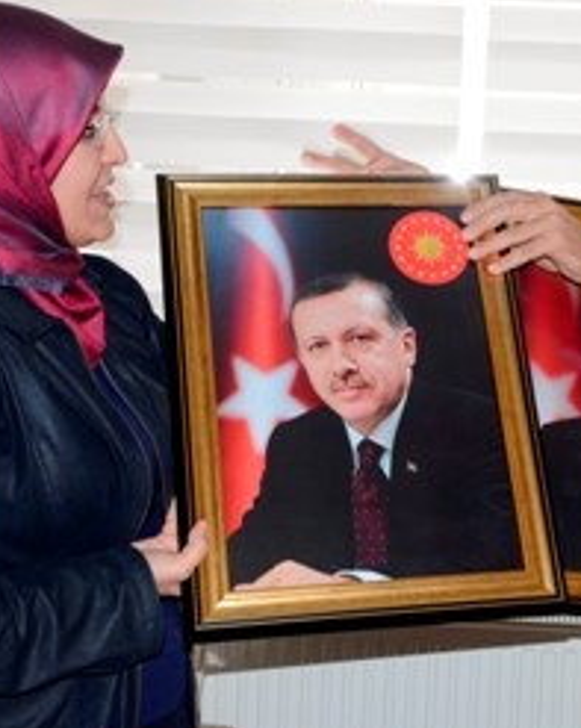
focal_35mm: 75
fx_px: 1615
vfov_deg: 25.4
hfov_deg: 20.2
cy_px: 317
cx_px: 436
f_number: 14
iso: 800
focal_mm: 44
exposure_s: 1/60
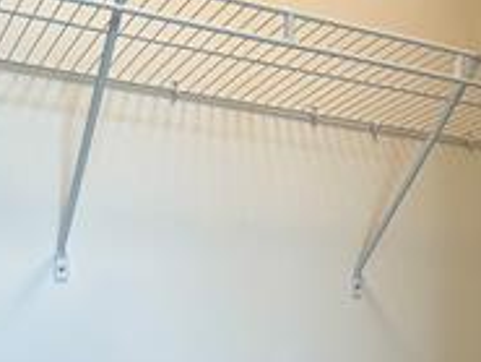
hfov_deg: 33.0
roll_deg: +0.6
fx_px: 806
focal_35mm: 58
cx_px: 174
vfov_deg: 22.1
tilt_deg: -5.8
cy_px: 497
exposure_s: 1/120
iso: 160
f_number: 2.2
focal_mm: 2.22
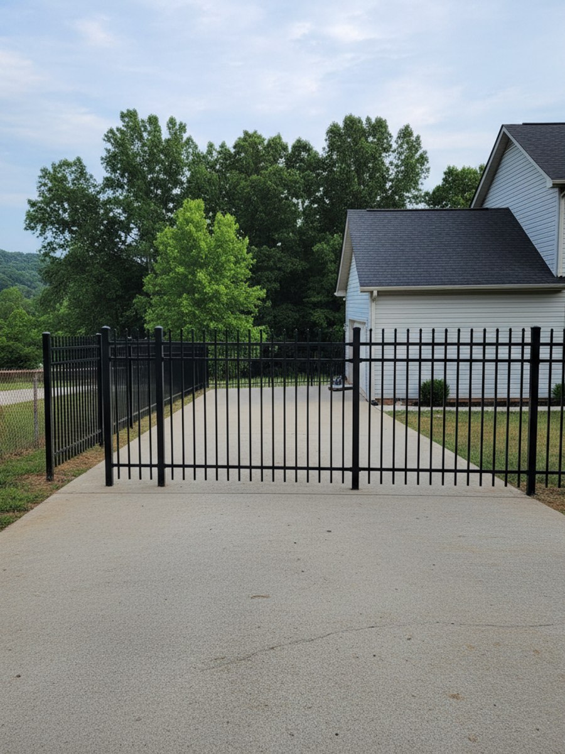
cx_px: 282
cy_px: 377
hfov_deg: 56.8
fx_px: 522
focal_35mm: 24
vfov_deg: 71.6
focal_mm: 6.8
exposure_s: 1/1972
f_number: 1.68
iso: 767
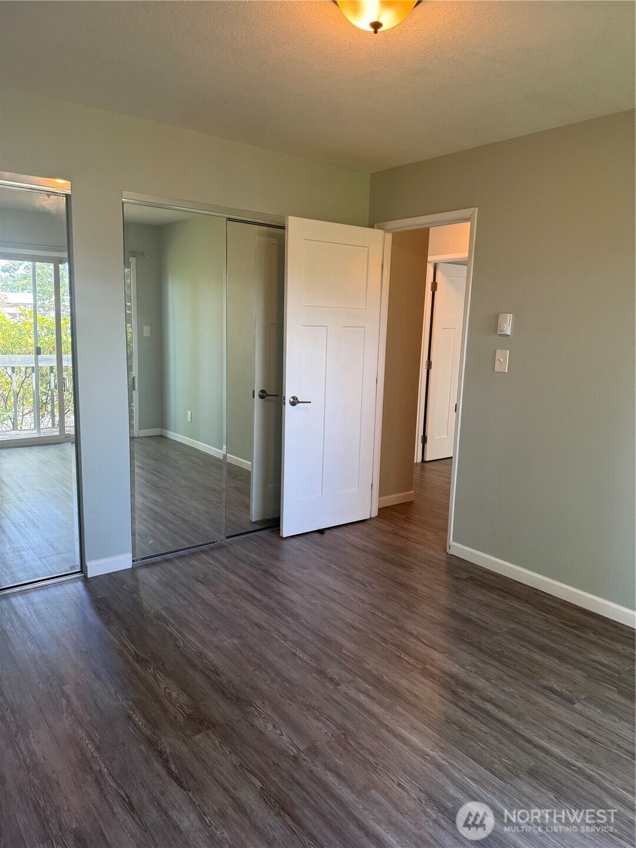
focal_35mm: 24
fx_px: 588
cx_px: 318
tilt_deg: -7.4
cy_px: 424
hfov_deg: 56.8
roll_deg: -0.6
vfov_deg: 71.6
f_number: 1.78
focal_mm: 6.76
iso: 160
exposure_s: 1/120
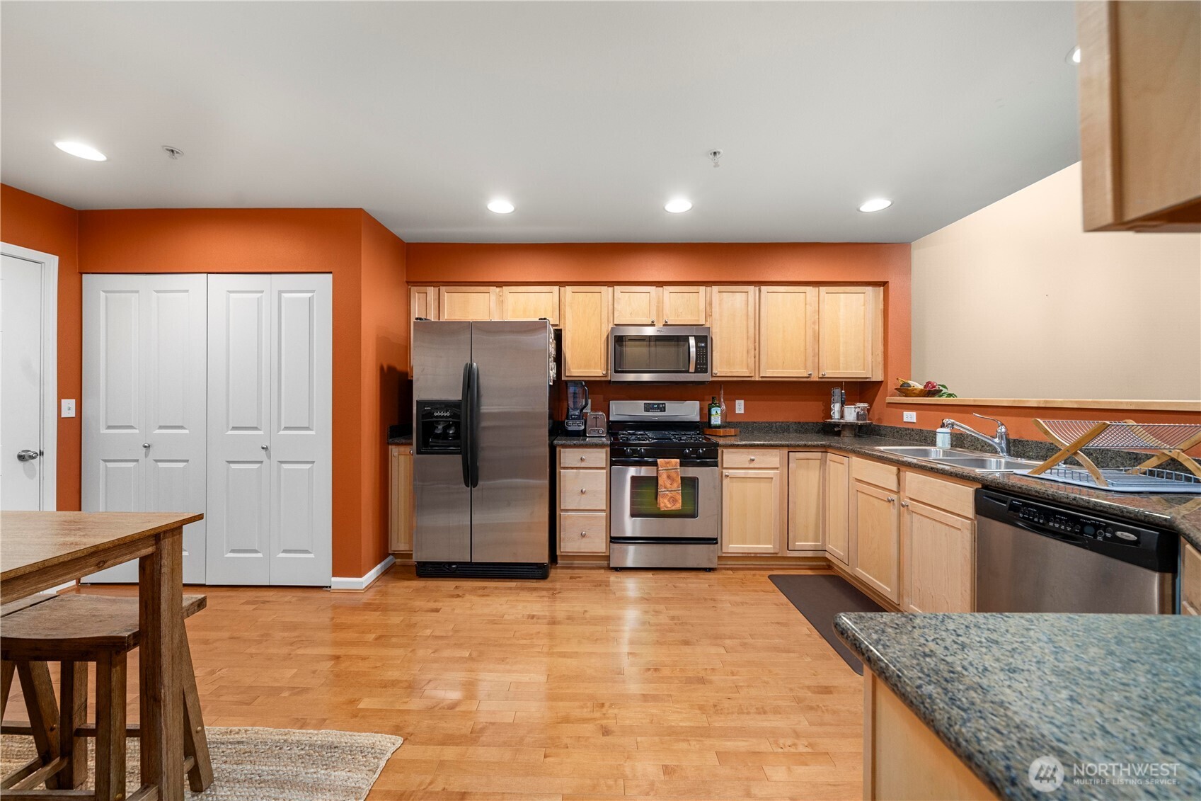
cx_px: 600
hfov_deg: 112.6
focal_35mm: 12
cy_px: 400
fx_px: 400
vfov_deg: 90.0
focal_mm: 12
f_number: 6.7
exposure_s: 1/2
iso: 1000
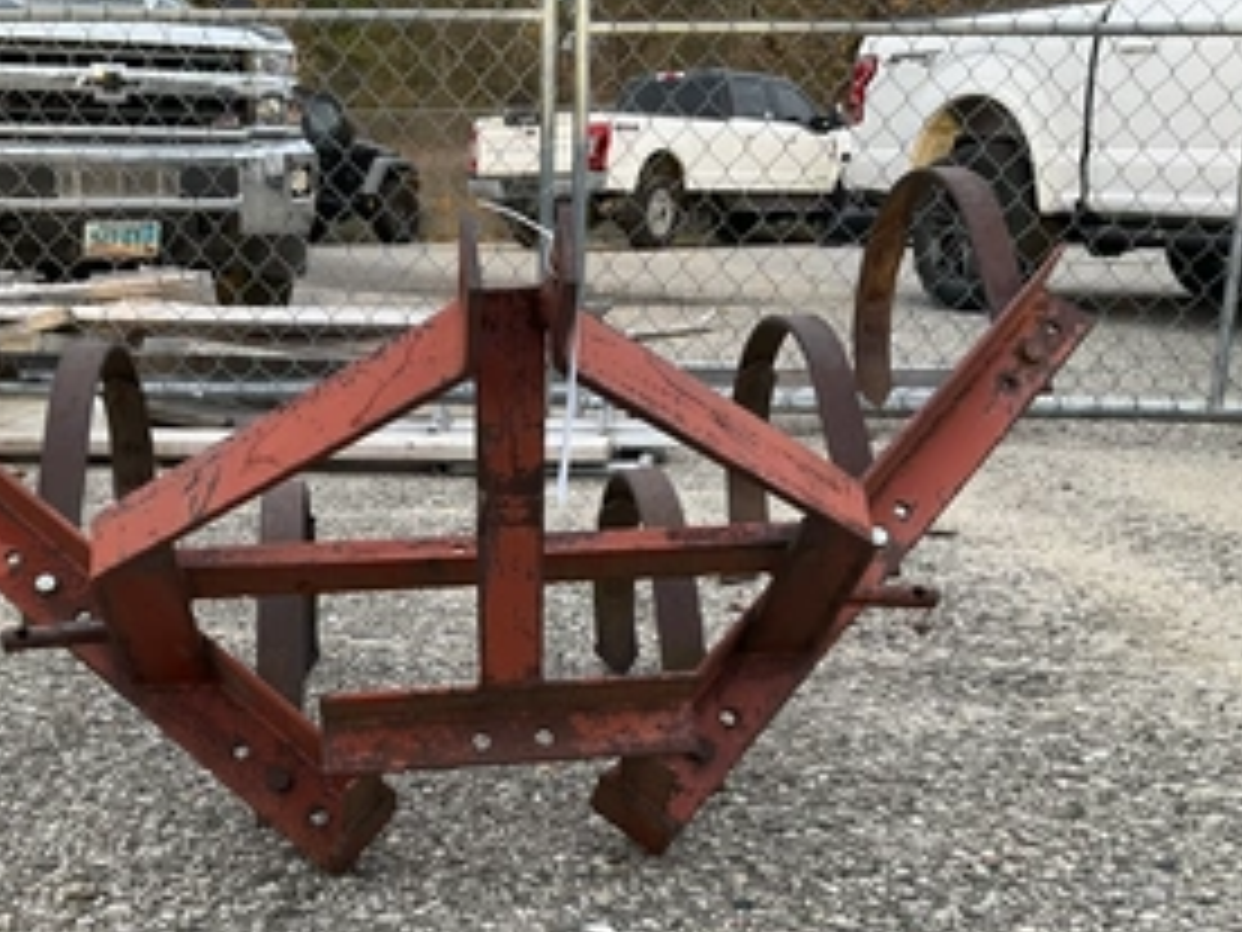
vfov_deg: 33.9
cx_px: 468
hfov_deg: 44.4
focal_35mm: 42
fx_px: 1507
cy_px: 648
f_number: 1.8
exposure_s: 1/122
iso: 64
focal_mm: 3
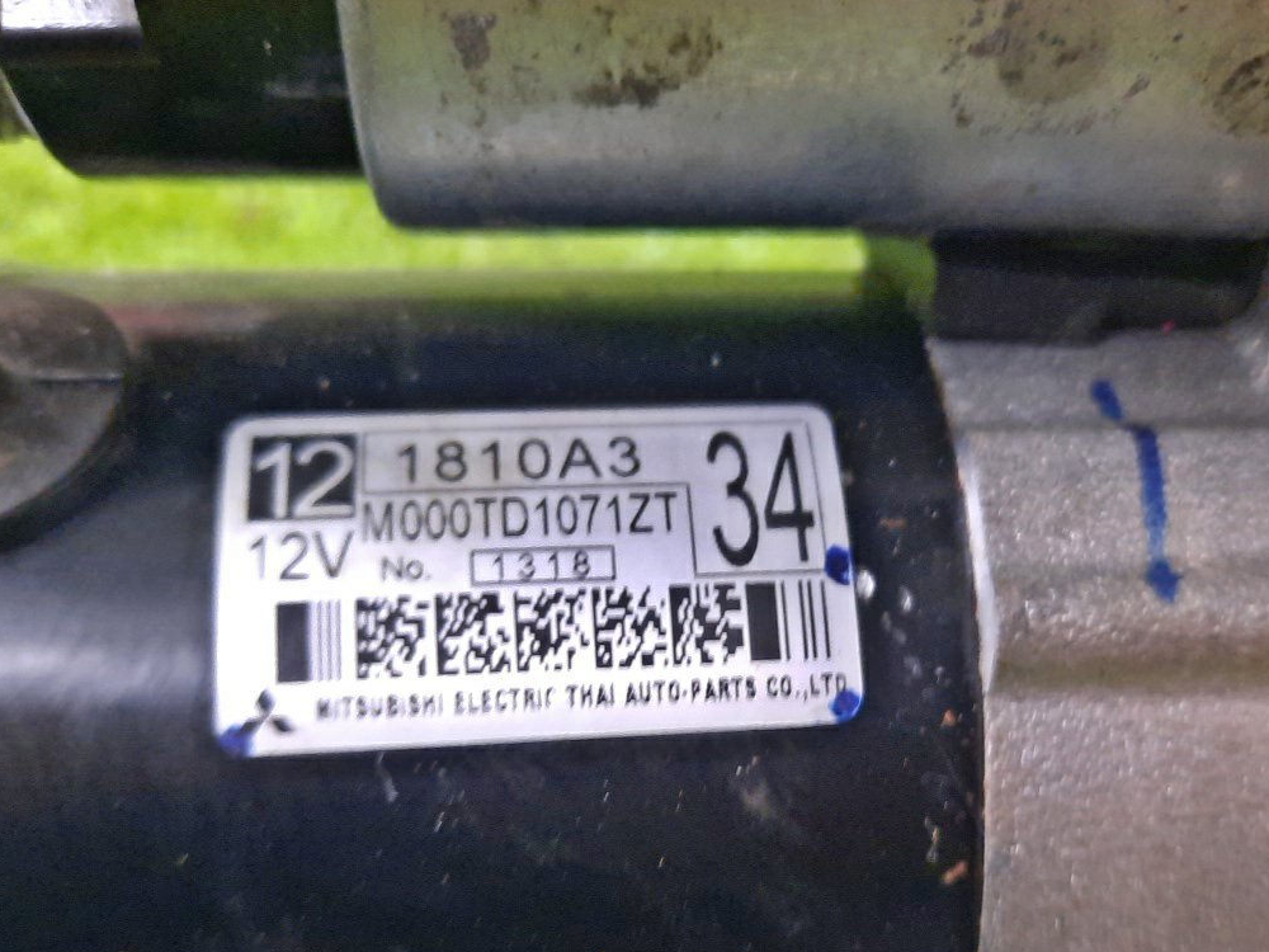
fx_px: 1320
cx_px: 666
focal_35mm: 36
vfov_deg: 38.9
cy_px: 675
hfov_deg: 51.3
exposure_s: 1/25
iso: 592
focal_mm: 4.6
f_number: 2
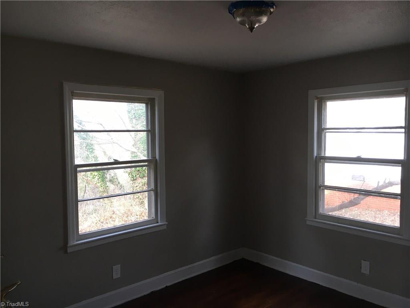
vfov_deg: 48.2
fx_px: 343
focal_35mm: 29
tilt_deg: -3.3
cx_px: 205
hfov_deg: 61.7
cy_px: 154
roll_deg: -0.1
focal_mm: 4.15
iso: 25
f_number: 2.2
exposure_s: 1/30
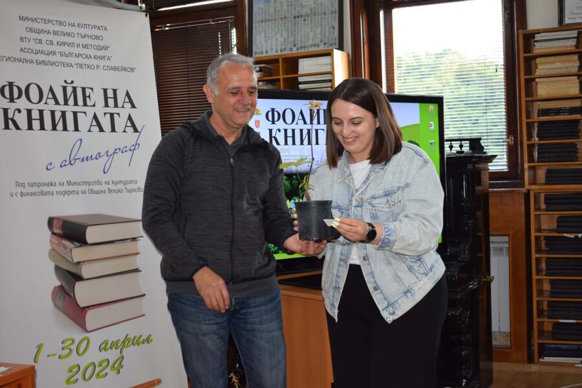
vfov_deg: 26.5
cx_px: 291
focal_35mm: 51
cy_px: 194
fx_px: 824
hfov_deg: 38.9
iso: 800
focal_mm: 34
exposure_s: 1/80
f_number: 4.5
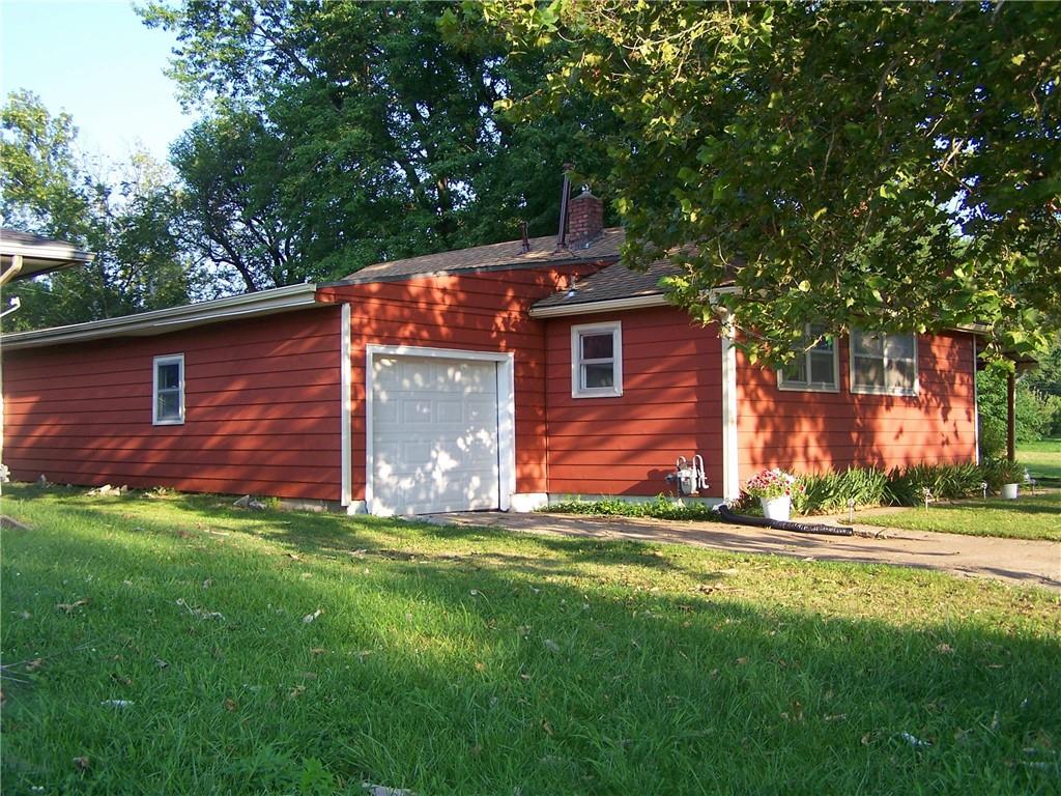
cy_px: 398
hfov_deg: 49.0
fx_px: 1165
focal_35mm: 38
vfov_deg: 37.7
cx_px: 530
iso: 80
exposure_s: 1/250
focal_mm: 6.3
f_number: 2.8
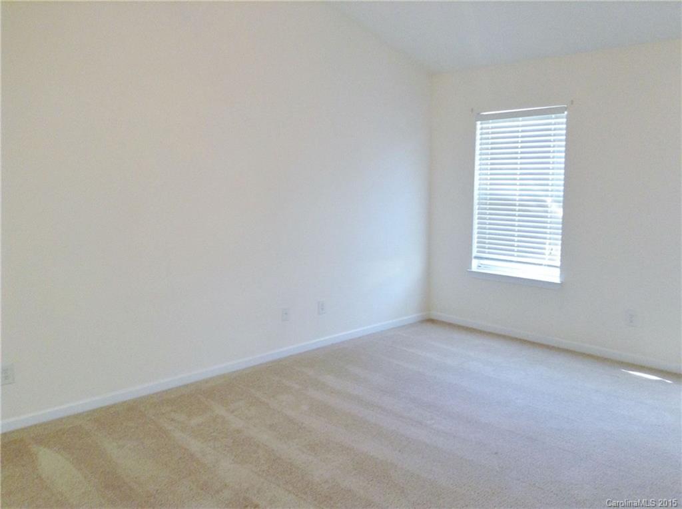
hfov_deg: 55.4
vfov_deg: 42.8
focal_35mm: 33
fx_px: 649
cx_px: 341
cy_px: 254
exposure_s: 1/25
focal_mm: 3.3
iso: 64
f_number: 2.4
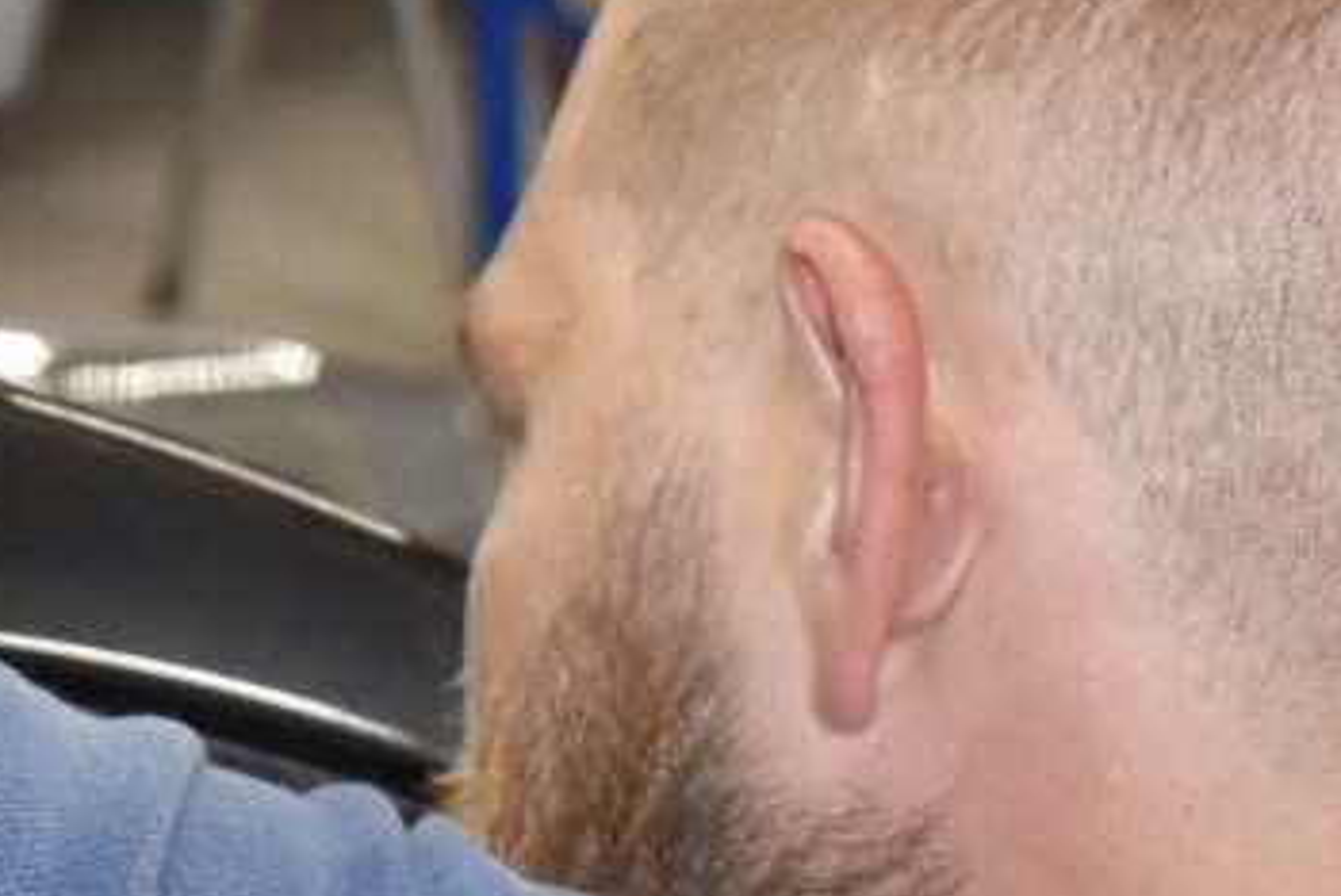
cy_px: 207
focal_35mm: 222
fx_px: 8276
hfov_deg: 8.7
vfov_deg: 6.2
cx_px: -1398
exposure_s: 1/125
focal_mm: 32
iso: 800
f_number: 5.6
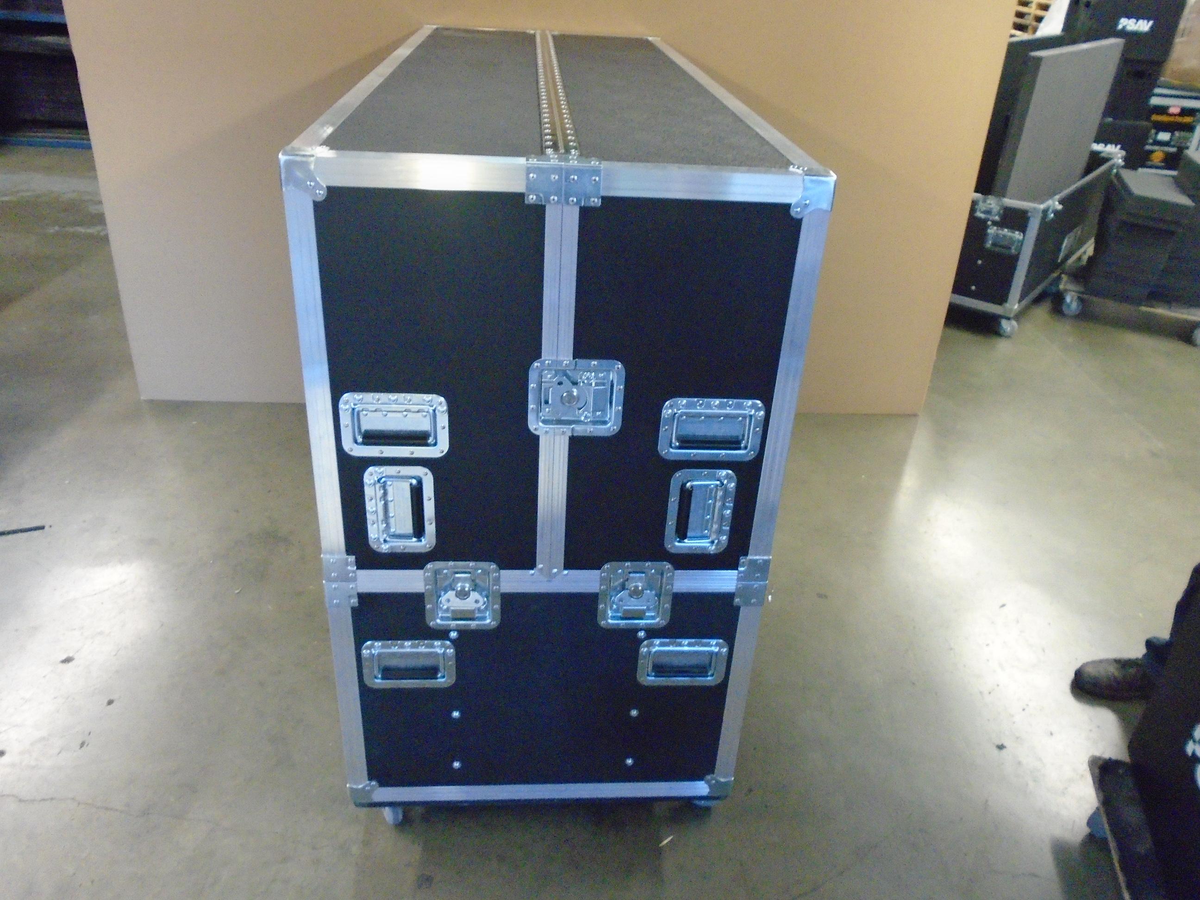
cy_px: 450
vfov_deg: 53.1
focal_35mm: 26
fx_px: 901
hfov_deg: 67.3
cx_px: 600
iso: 800
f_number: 3.2
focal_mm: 4.6
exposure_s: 1/15
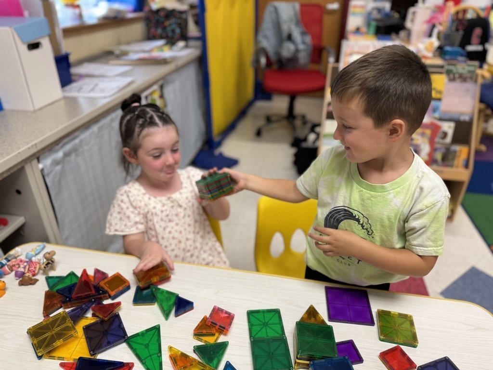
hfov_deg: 71.6
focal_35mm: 24
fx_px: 342
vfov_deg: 56.8
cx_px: 246
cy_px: 185
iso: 125
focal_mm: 6.76
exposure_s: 1/60
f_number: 1.78
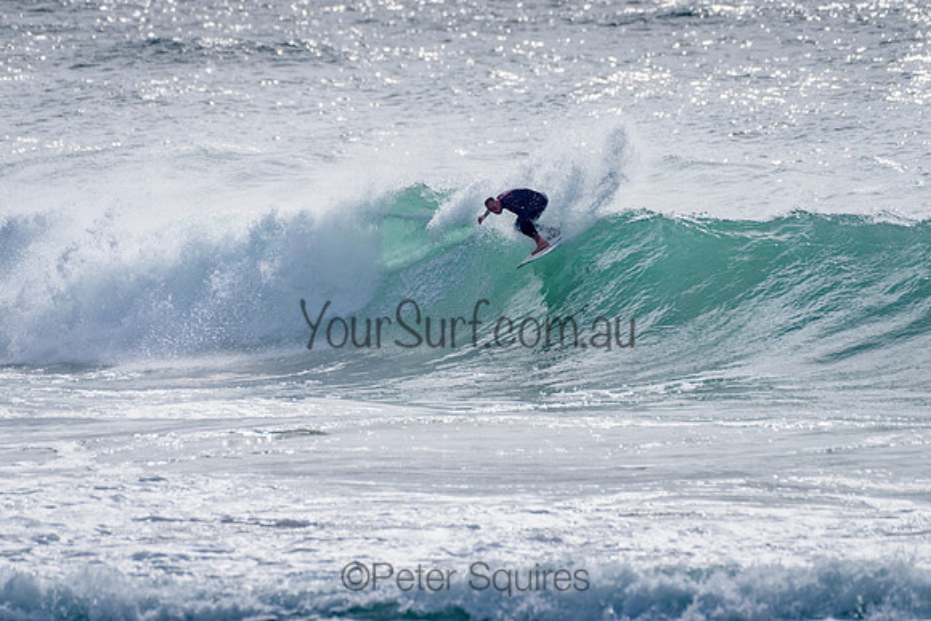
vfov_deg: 2.2
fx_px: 15834
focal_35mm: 612
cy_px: 241
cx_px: 463
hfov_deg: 3.4
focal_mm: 500
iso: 64
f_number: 6.3
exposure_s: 1/2000
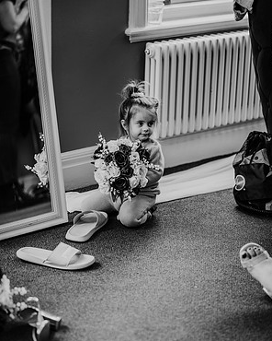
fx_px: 976
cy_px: 200
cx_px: 136
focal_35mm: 97
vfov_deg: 19.7
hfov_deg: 15.9
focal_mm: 85
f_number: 1.8
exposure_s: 1/160
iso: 500
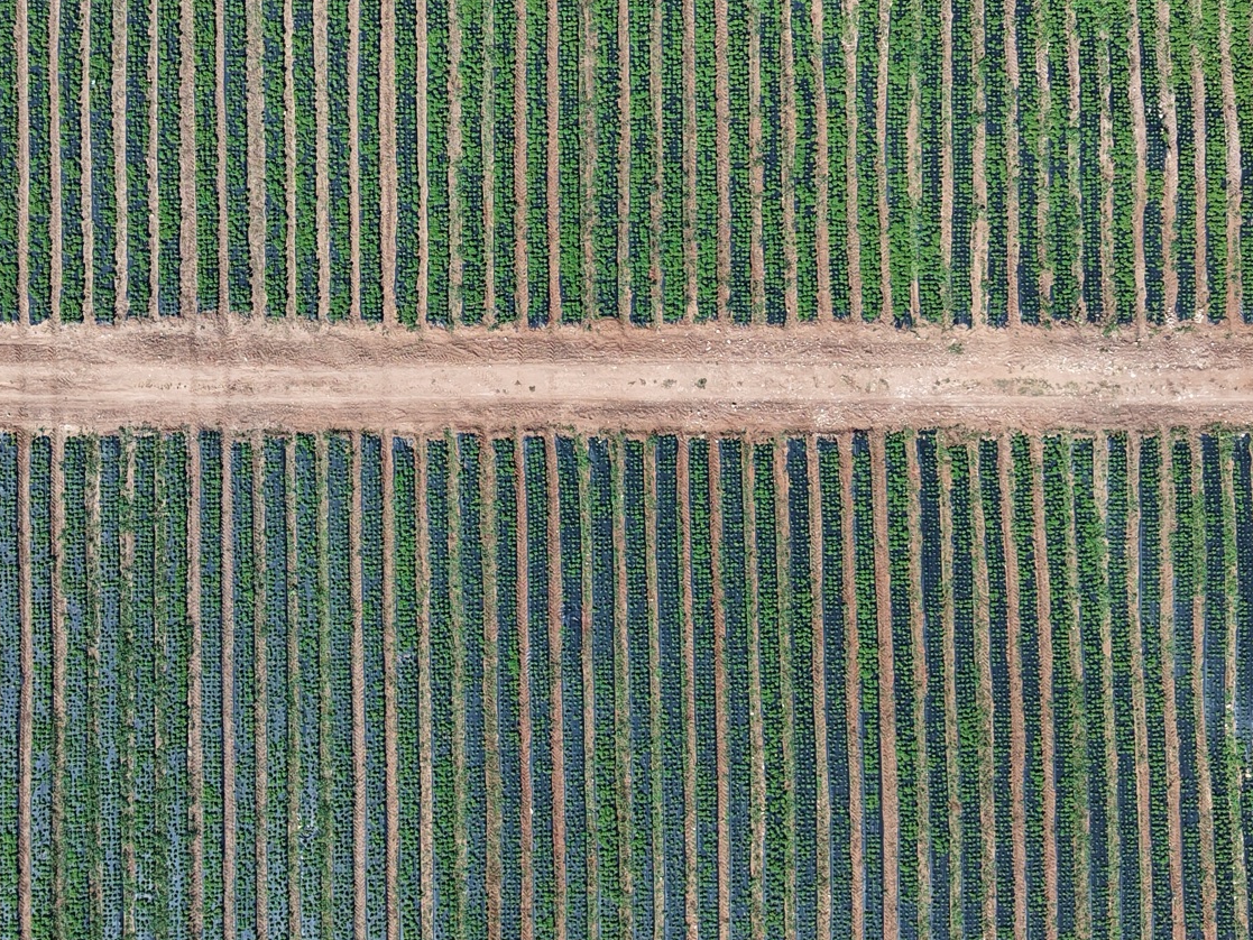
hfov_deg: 34.6
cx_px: 411
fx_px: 1991
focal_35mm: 55
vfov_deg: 26.5
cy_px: 411
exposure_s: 1/1500
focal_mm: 8.67
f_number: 1.8
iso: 100
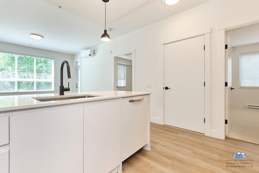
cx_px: 130
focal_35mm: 15
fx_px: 108
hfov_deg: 100.4
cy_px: 86
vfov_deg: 77.4
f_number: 8
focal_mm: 10
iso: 200
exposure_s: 1/4
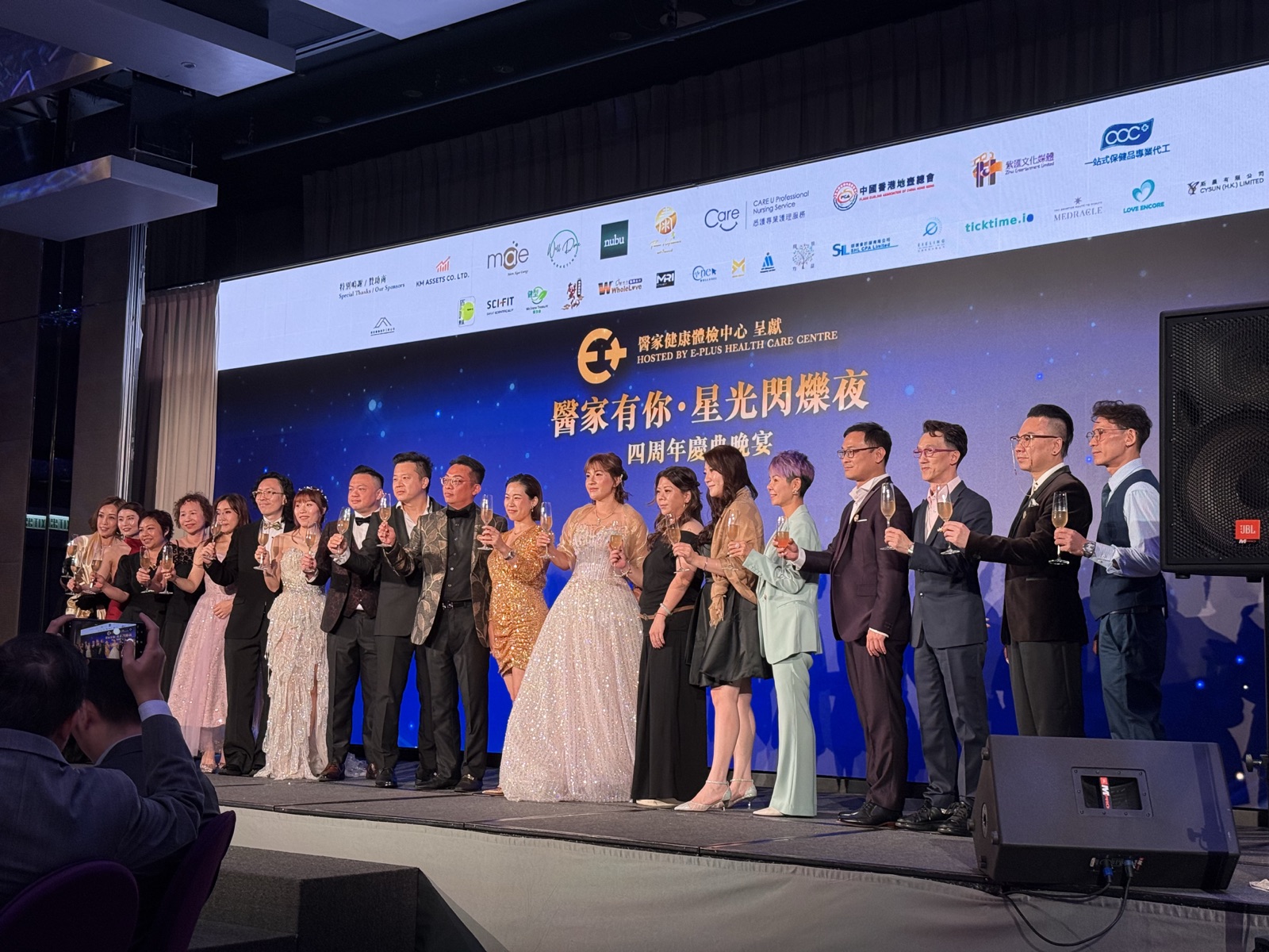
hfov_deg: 39.7
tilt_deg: +6.5
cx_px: 634
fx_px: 1760
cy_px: 476
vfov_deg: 30.3
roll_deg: -1.6
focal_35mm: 48
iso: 100
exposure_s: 1/84
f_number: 1.78
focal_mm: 6.76
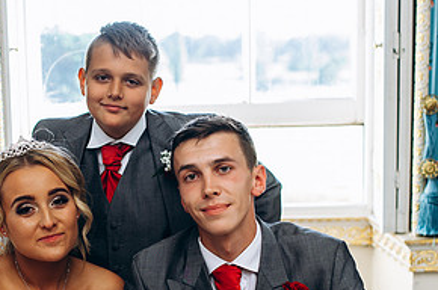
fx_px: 910
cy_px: 209
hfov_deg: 26.8
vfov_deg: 18.0
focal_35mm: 75
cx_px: 133
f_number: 2.5
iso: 125
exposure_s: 1/125
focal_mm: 35
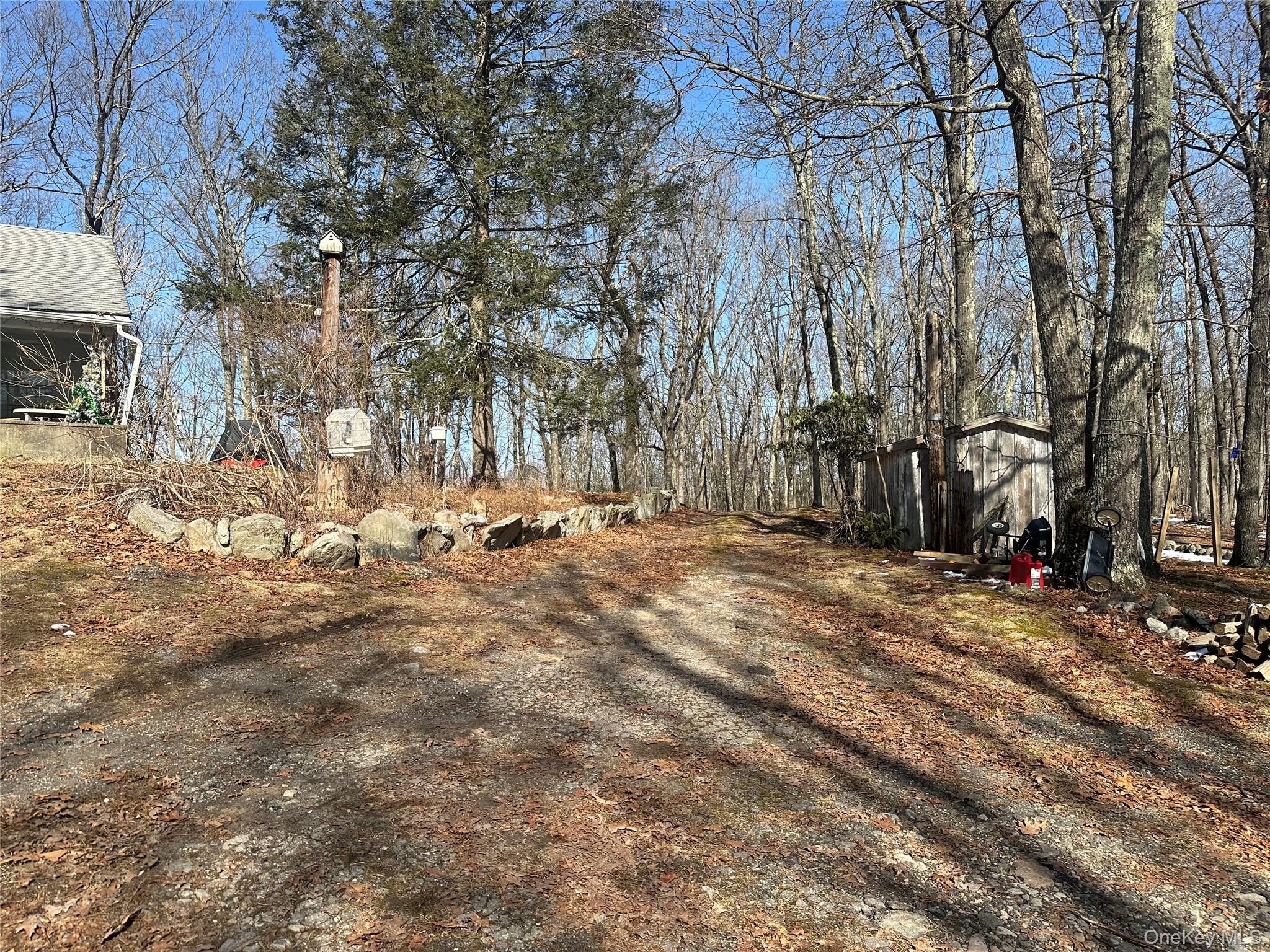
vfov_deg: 56.8
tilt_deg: +0.1
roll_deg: +1.8
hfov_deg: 71.6
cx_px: 635
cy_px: 476
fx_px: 881
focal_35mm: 24
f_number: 1.78
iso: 80
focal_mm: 6.86
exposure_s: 1/2809
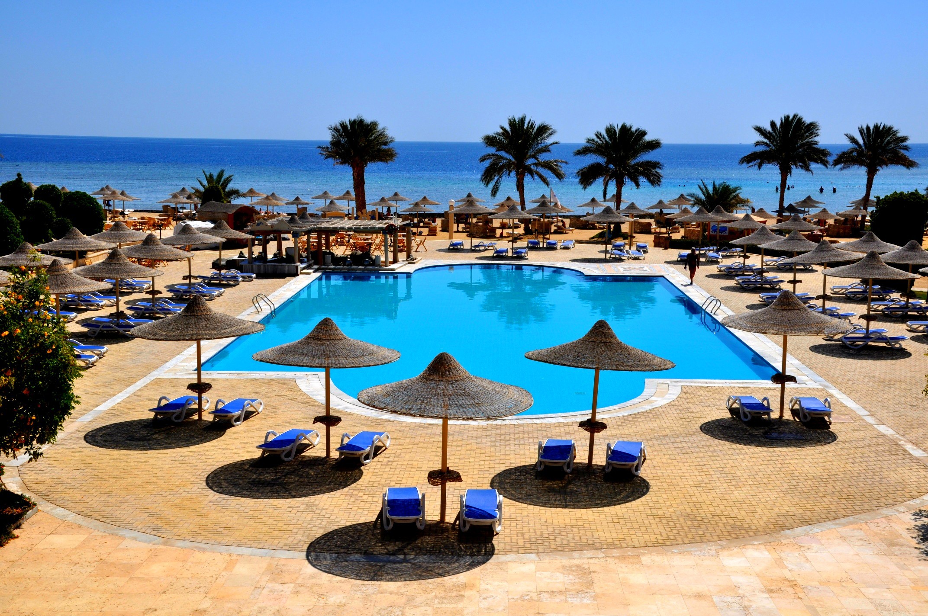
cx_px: 464
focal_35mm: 45
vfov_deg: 29.8
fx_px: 1159
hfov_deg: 43.7
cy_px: 308
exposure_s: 1/500
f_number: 11
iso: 200
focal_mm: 30
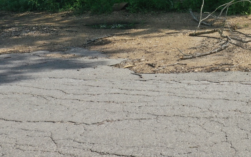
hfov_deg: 26.4
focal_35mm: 72
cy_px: -48
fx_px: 492
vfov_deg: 17.0
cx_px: 275
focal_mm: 10.26
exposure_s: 1/120
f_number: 8
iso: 100
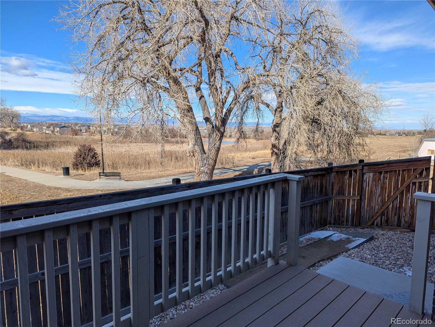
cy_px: 164
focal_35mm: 24
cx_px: 218
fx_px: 302
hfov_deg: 71.5
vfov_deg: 56.9
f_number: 1.85
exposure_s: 1/1984
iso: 46
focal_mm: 6.81
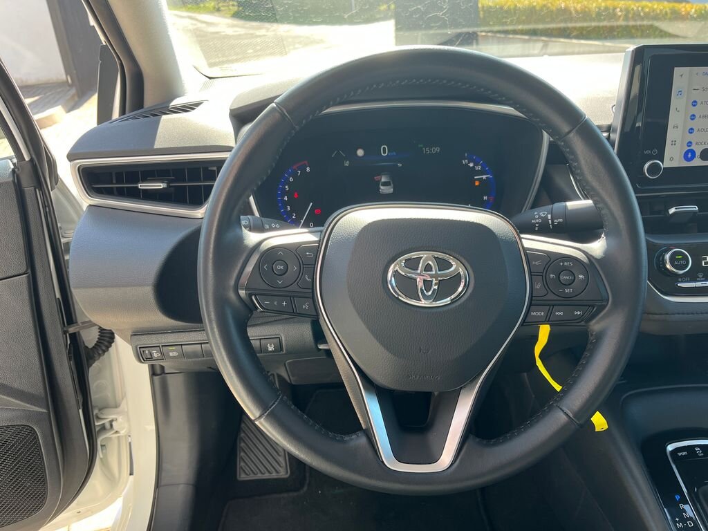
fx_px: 532
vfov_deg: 53.1
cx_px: 354
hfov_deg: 67.3
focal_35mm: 26
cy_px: 266
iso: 50
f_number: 1.6
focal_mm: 5.1
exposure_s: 1/163
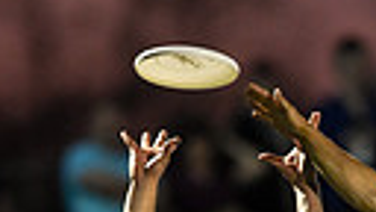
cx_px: 269
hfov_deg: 1.5
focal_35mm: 1469
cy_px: 524
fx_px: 14646
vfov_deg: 0.8
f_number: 2.8
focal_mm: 400
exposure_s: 1/500
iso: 4000
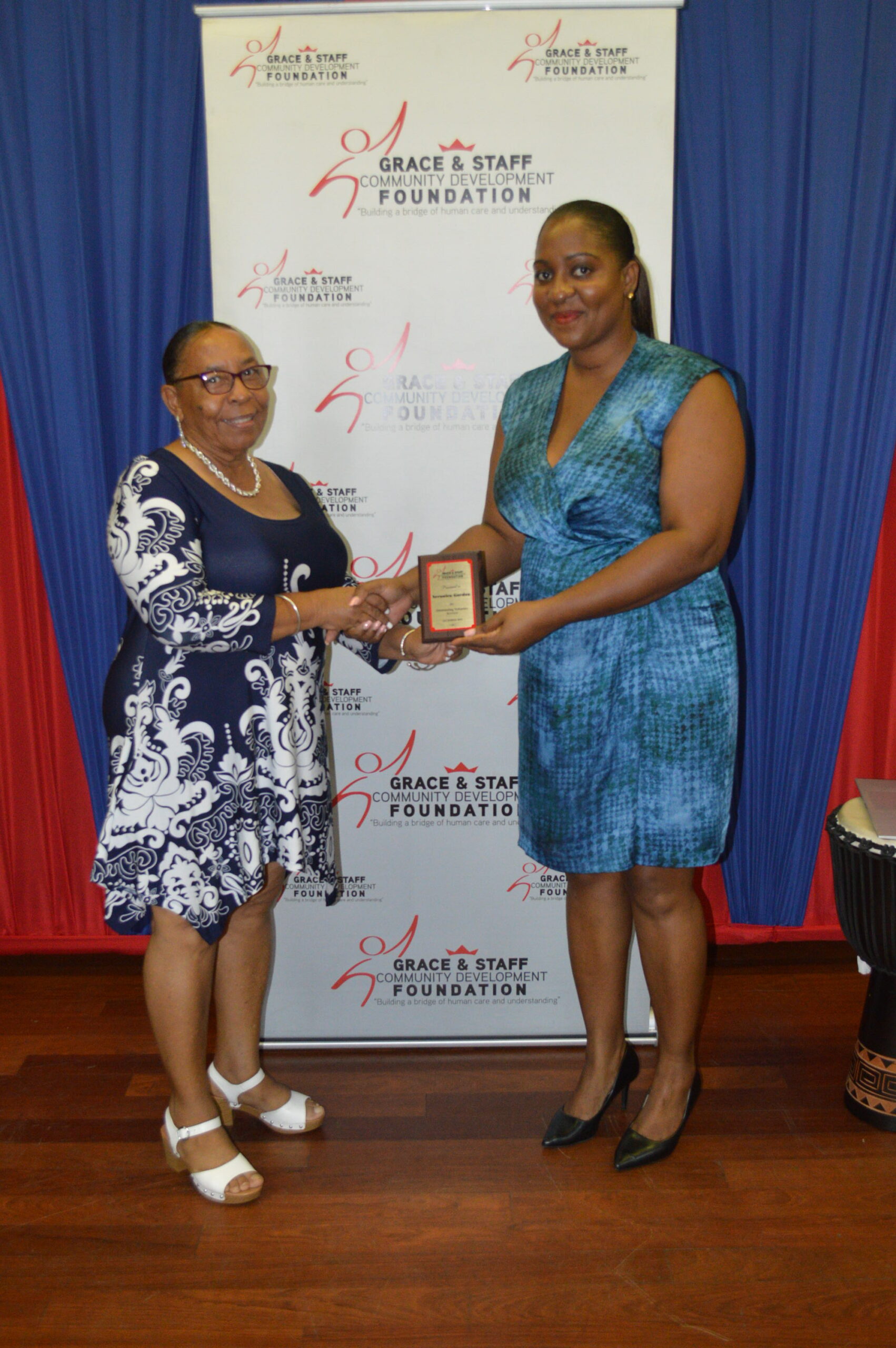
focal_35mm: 36
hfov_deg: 36.8
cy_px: 674
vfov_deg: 53.2
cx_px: 448
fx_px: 1346
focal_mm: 24
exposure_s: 1/60
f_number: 4
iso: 1600
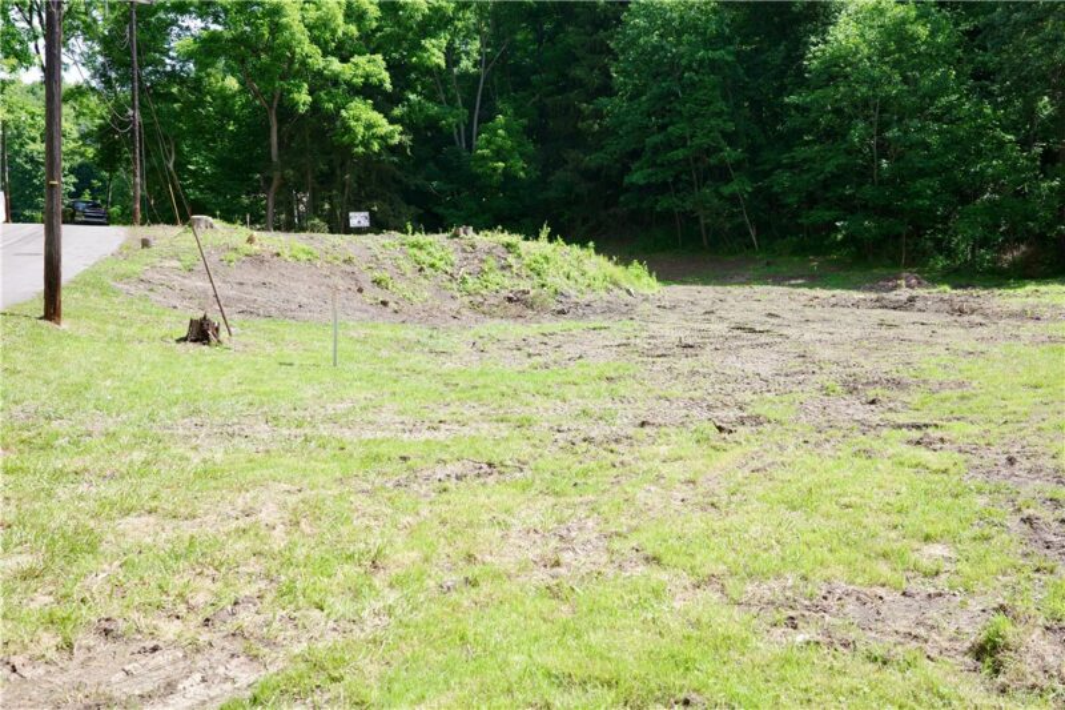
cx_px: 532
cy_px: 355
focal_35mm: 40
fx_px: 1183
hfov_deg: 48.5
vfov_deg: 33.4
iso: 200
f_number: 5
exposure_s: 1/400
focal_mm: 26
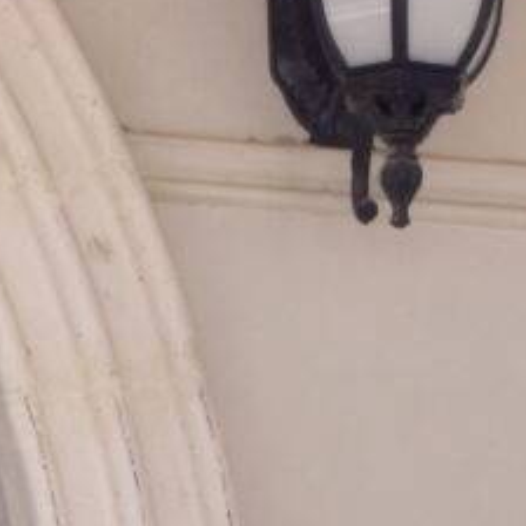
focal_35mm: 427
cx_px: -285
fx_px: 7341
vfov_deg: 3.7
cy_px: 2557
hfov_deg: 4.1
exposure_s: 1/100
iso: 160
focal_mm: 44
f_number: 11
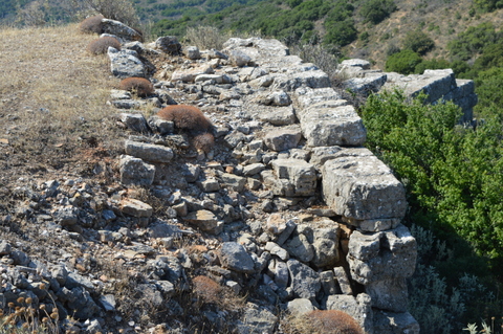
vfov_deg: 18.9
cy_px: 167
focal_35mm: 72
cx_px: 252
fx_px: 1005
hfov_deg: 28.1
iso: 100
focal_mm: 48
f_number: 8
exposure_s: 1/250
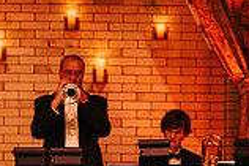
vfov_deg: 5.3
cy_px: 123
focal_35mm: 257
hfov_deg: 8.0
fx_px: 1776
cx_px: 69
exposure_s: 1/80
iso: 1000
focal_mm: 70
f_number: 2.8
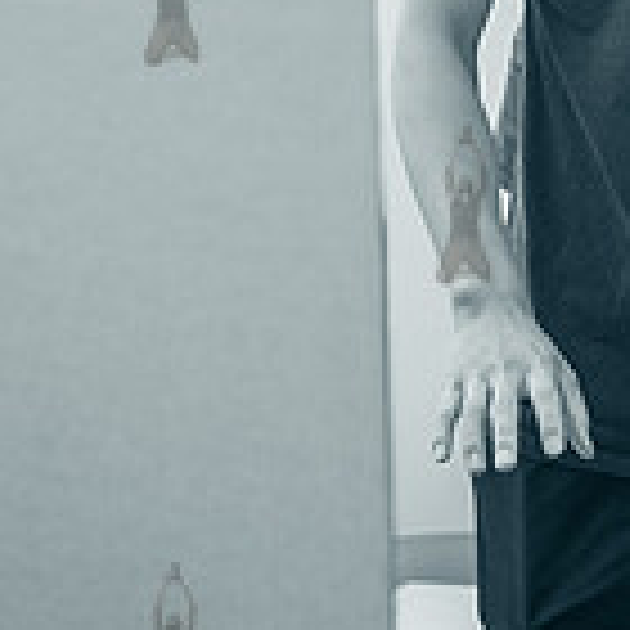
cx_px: 861
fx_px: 2903
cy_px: -52
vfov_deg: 12.2
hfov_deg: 12.0
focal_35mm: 141
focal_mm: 35
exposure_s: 1/500
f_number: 4
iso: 4000
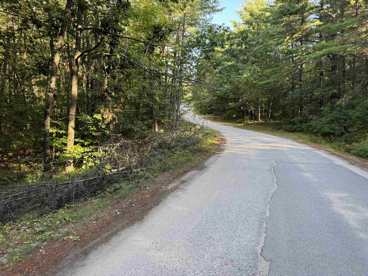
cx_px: 184
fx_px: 255
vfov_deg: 56.8
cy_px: 138
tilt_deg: -7.5
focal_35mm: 24
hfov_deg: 71.6
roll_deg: -1.3
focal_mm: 6.76
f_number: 1.78
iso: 64
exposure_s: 1/121
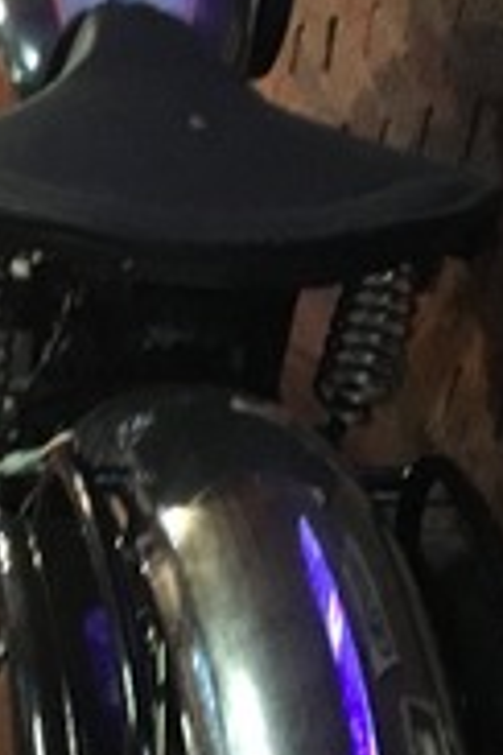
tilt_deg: -37.7
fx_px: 2221
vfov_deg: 19.3
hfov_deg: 12.9
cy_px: 437
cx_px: 264
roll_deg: -12.7
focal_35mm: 106
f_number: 2.4
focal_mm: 3.3
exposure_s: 1/17
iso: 800
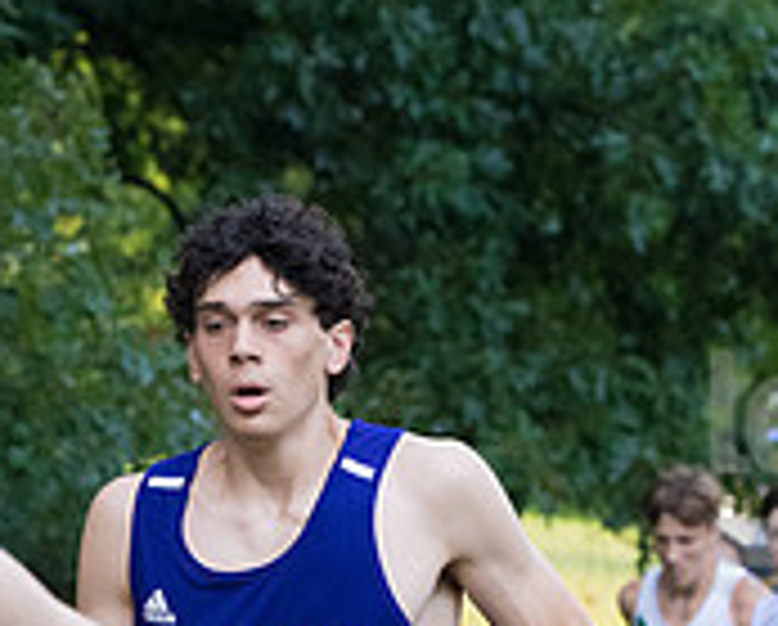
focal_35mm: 346
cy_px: 950
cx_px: 322
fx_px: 7980
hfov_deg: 5.6
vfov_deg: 4.5
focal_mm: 95
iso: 3200
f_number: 5
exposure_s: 1/1600
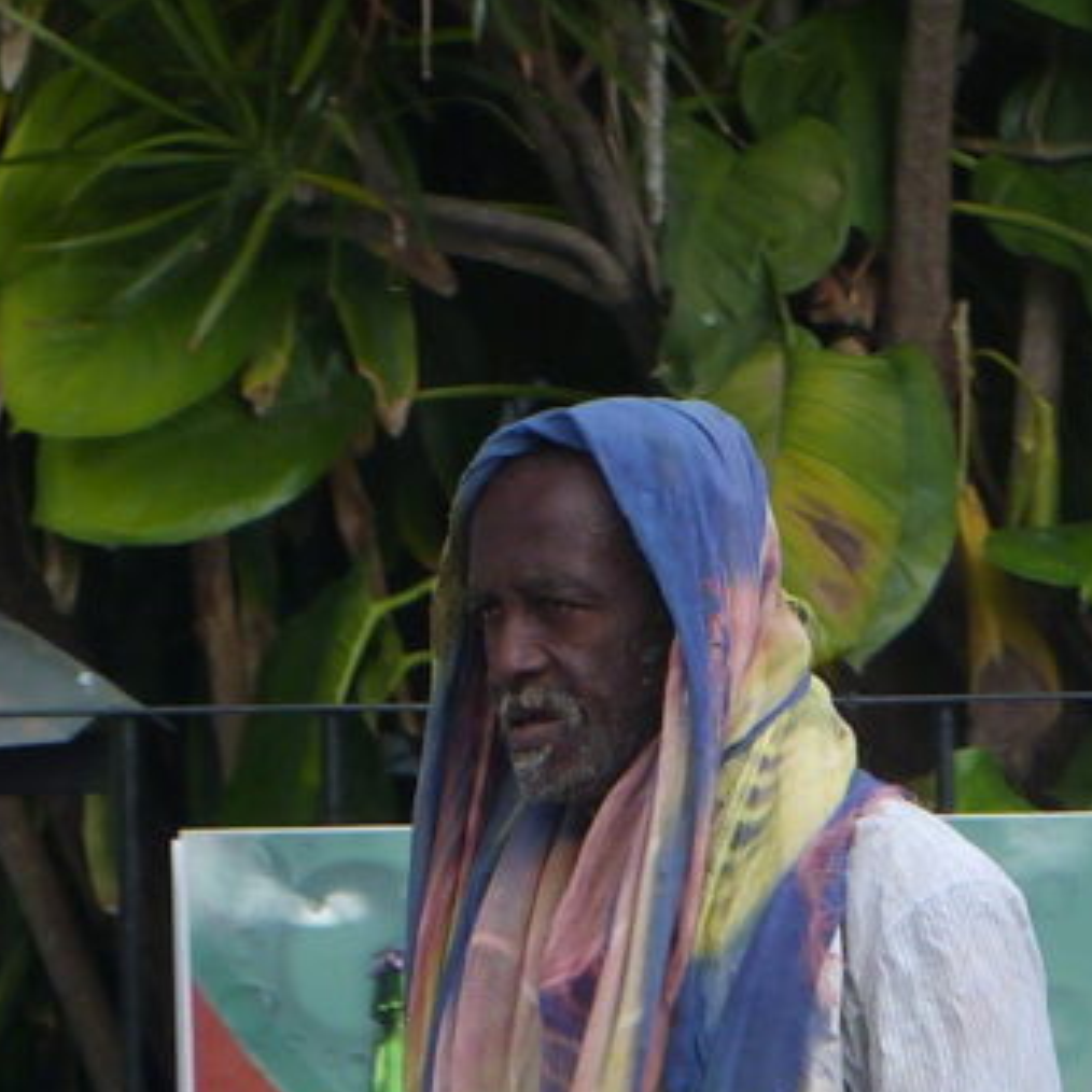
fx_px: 25804
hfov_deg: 2.4
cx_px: 1131
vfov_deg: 2.4
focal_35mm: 723
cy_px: 774
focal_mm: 66.3
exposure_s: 1/200
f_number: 5.6
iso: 500
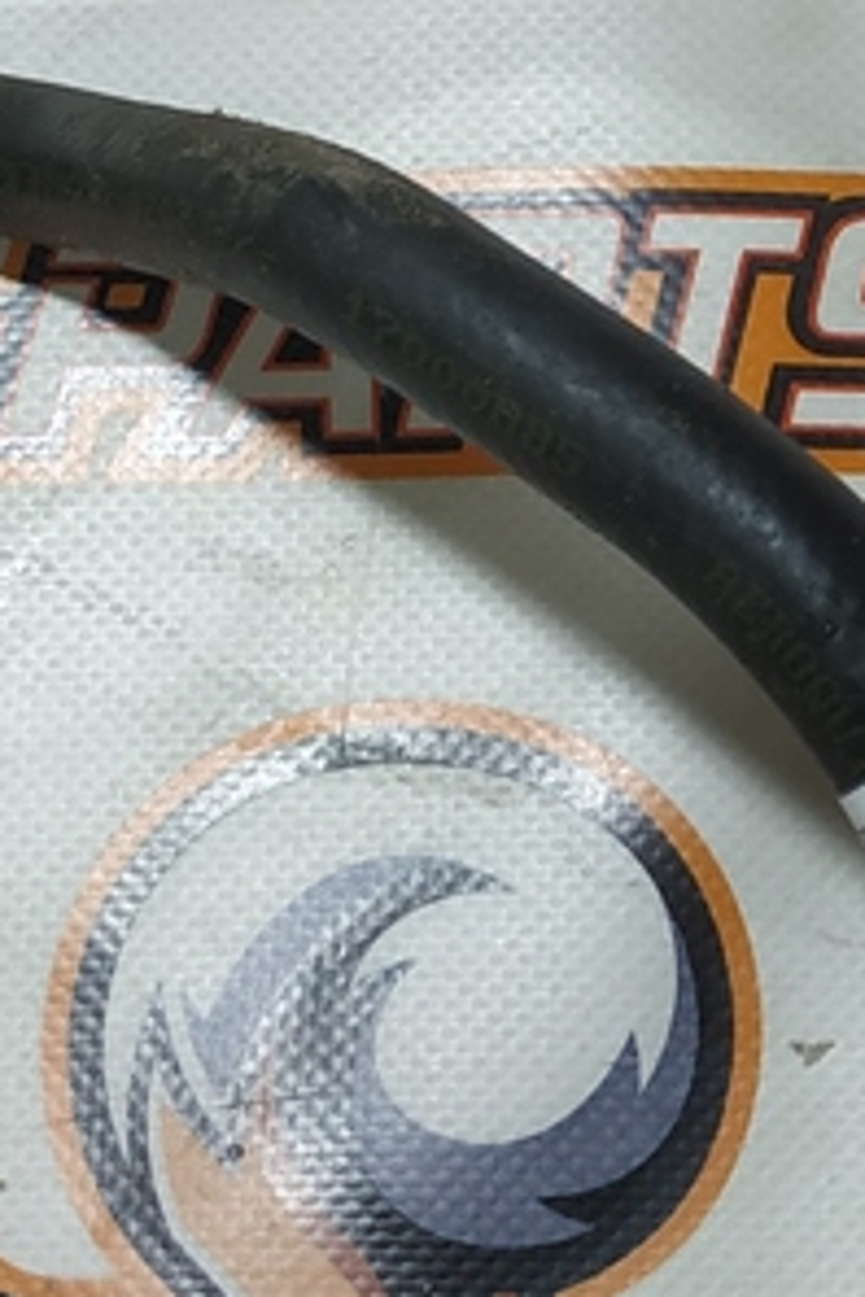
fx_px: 3640
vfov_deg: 20.0
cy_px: 262
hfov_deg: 13.3
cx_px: 983
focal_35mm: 101
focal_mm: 3.94
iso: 125
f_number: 1.9
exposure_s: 1/100
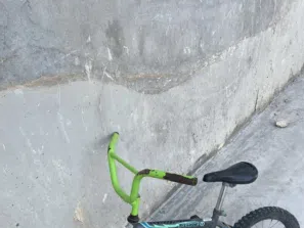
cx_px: 153
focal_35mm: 35
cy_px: 192
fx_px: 307
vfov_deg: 38.7
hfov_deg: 52.6
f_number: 1.6
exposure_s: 1/121
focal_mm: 4.2
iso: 100
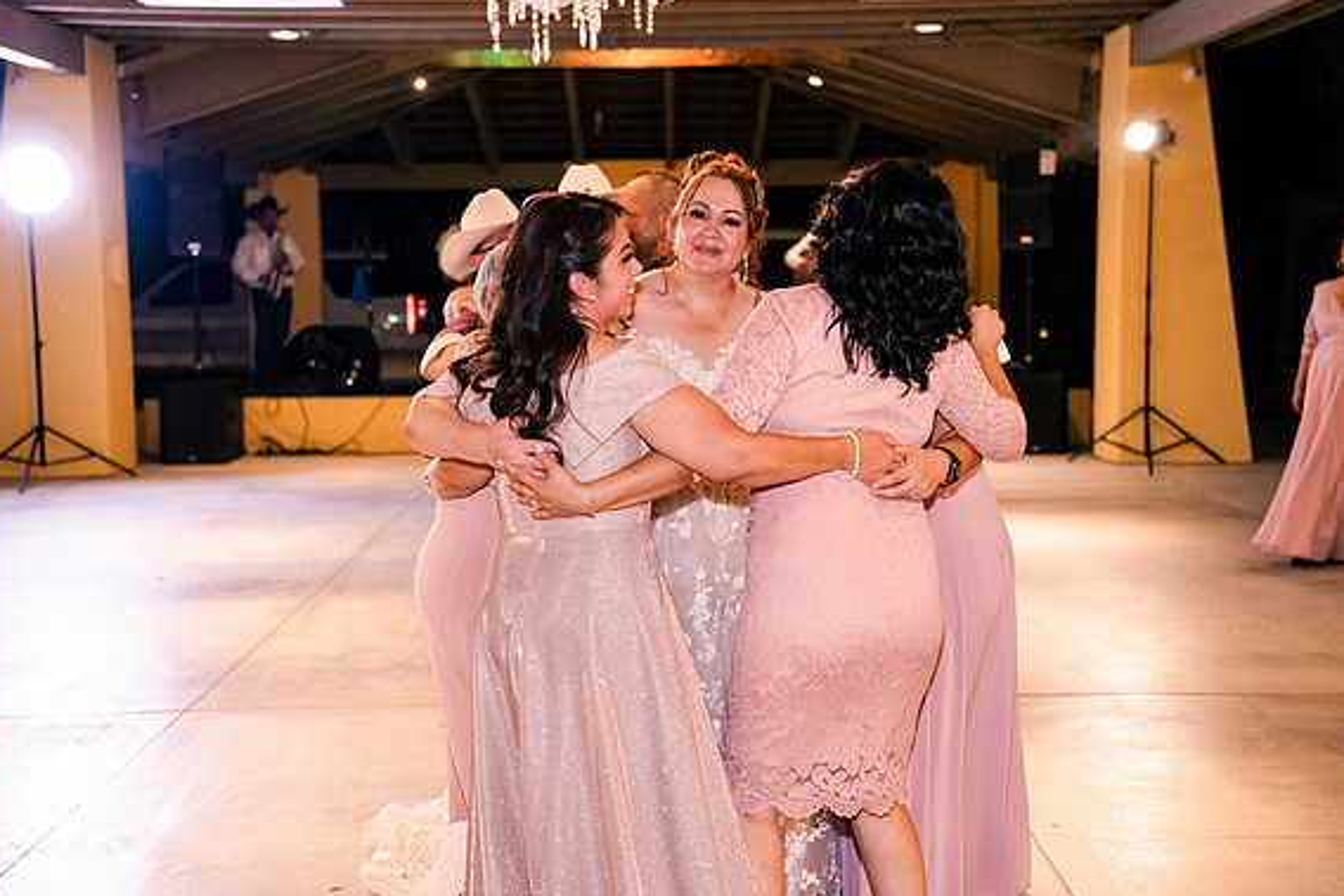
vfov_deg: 28.7
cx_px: 660
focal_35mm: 47
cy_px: 448
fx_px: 1755
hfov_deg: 41.9
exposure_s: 1/200
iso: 3200
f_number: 2.8
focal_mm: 46
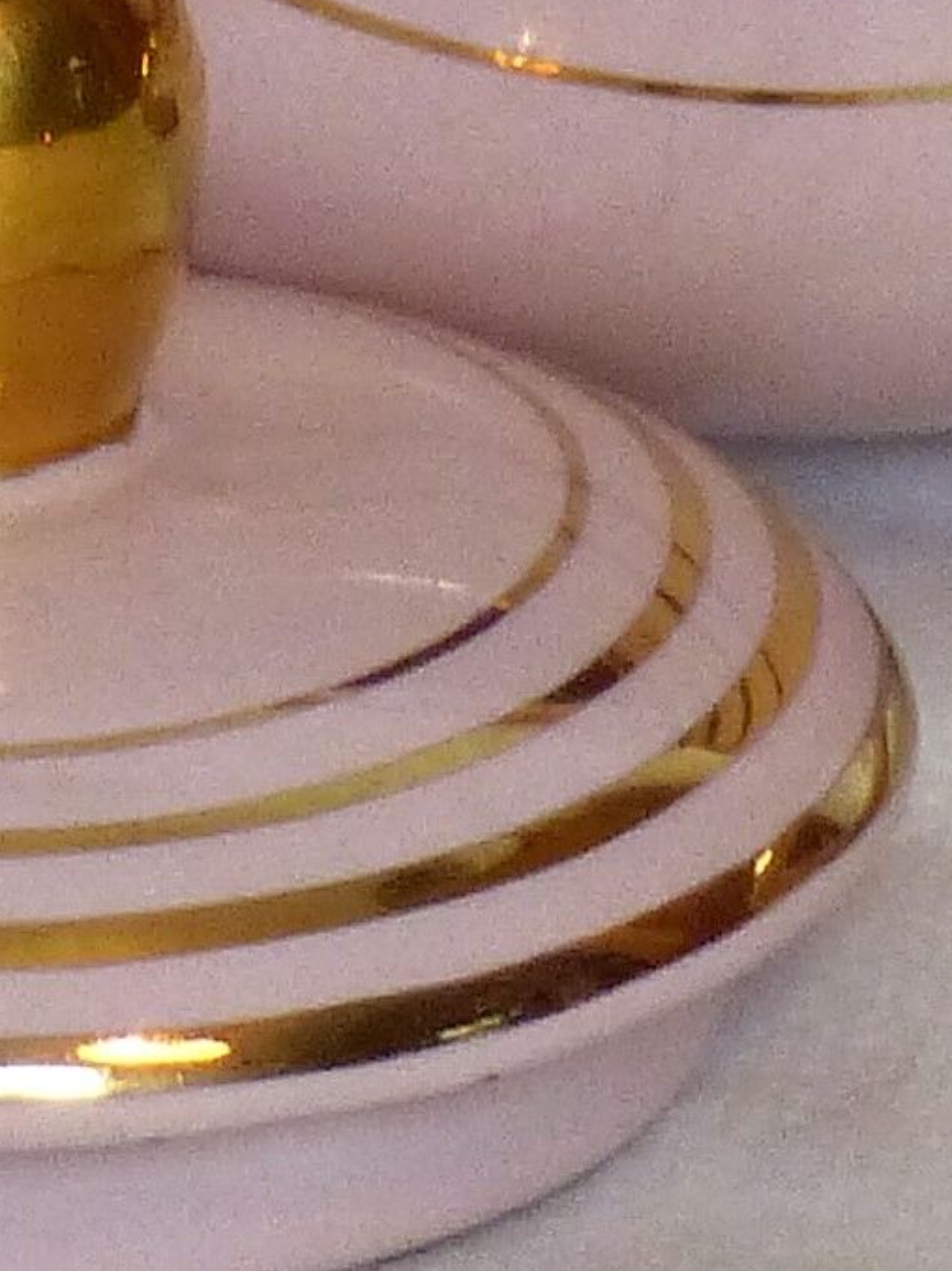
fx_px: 39848
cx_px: 1063
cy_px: -564
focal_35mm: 1086
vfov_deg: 1.8
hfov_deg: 1.4
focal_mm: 30.1
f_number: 2.8
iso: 400
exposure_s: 1/60
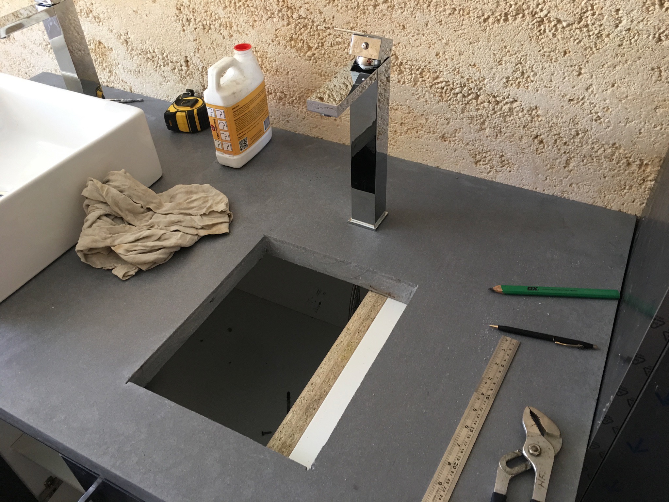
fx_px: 560
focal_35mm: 29
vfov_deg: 48.2
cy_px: 251
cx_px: 334
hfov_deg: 61.7
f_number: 2.2
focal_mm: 4.15
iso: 64
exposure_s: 1/17
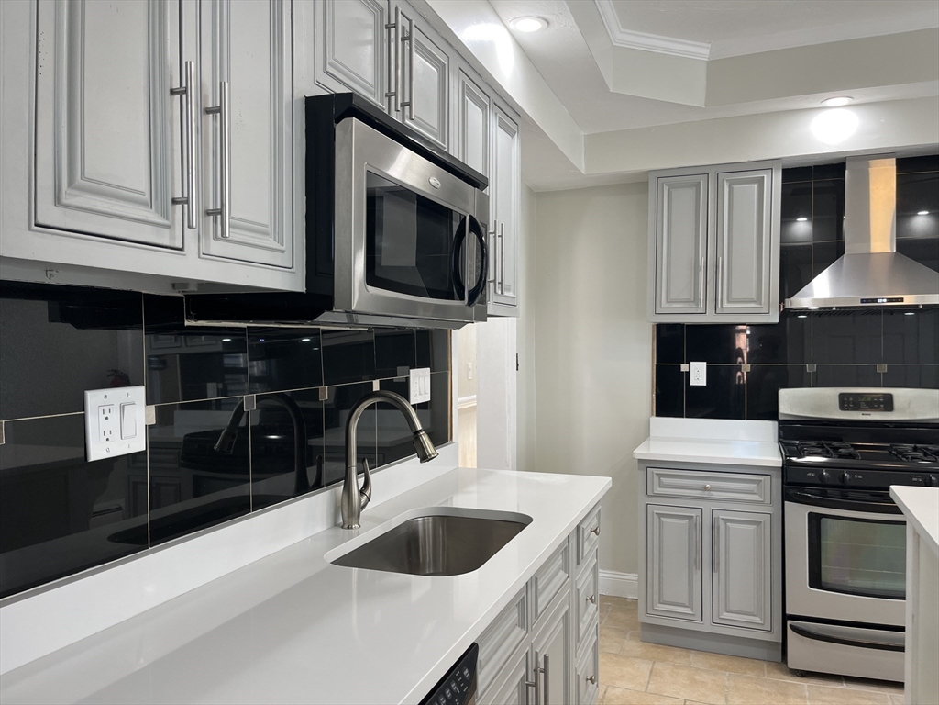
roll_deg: +0.5
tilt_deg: -0.7
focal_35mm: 26
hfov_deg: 67.3
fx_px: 705
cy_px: 352
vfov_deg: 53.1
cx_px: 470
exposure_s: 1/60
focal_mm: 5.1
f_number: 1.6
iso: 64
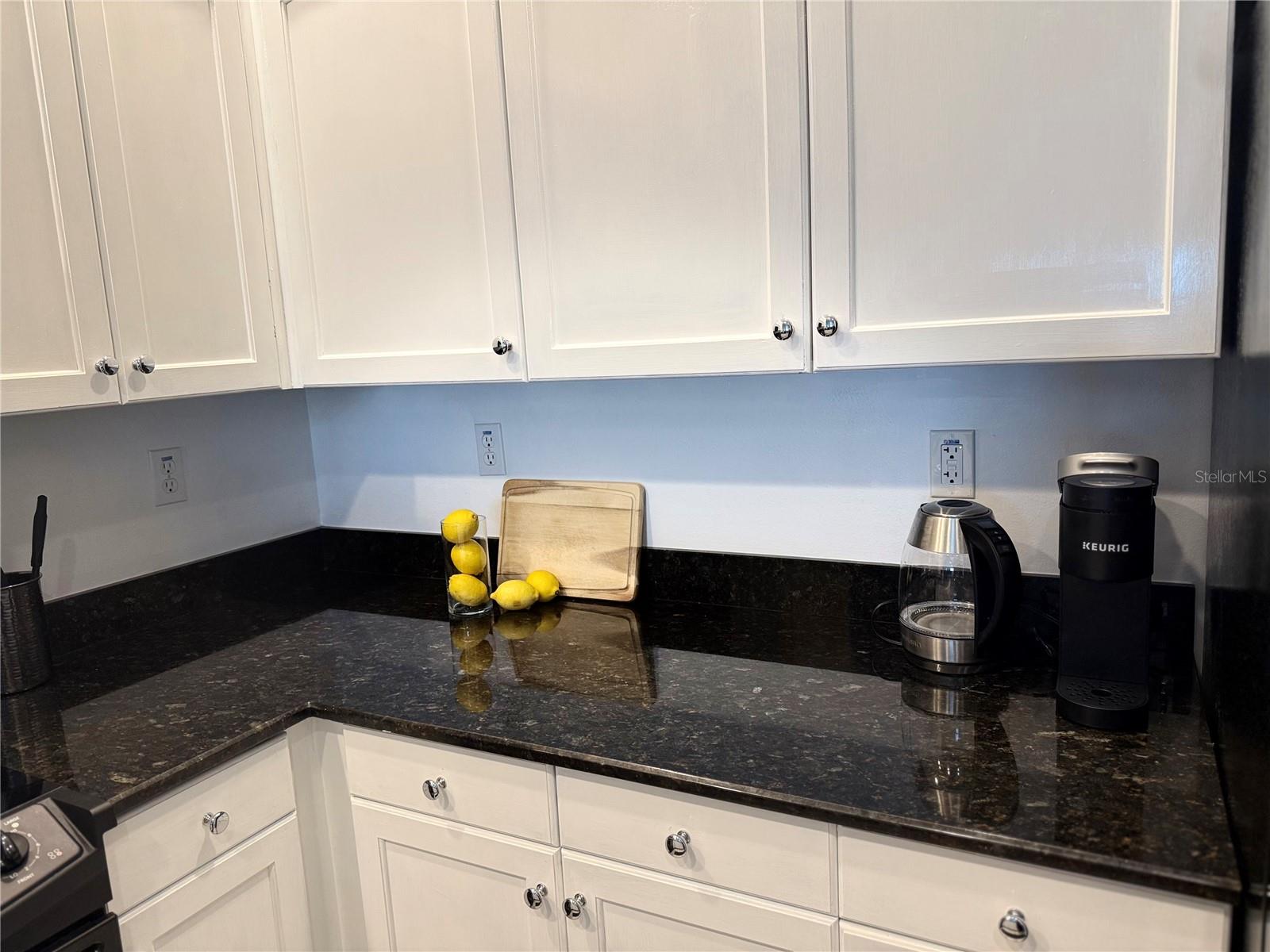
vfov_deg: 56.8
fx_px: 881
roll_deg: +3.7
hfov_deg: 71.6
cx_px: 635
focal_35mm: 24
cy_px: 476
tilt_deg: -7.0
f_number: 1.78
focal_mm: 6.76
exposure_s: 1/120
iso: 160
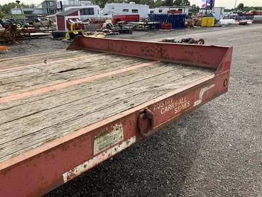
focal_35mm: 29
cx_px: 131
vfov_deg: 48.2
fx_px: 219
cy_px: 98
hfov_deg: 61.7
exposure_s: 1/1076
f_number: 1.8
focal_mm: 3
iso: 25
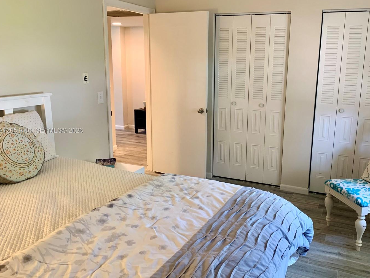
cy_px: 131
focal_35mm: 31
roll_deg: -1.2
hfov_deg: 58.0
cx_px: 218
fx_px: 331
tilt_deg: -11.1
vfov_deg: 45.4
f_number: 1.8
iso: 200
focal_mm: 4.25
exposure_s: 1/60
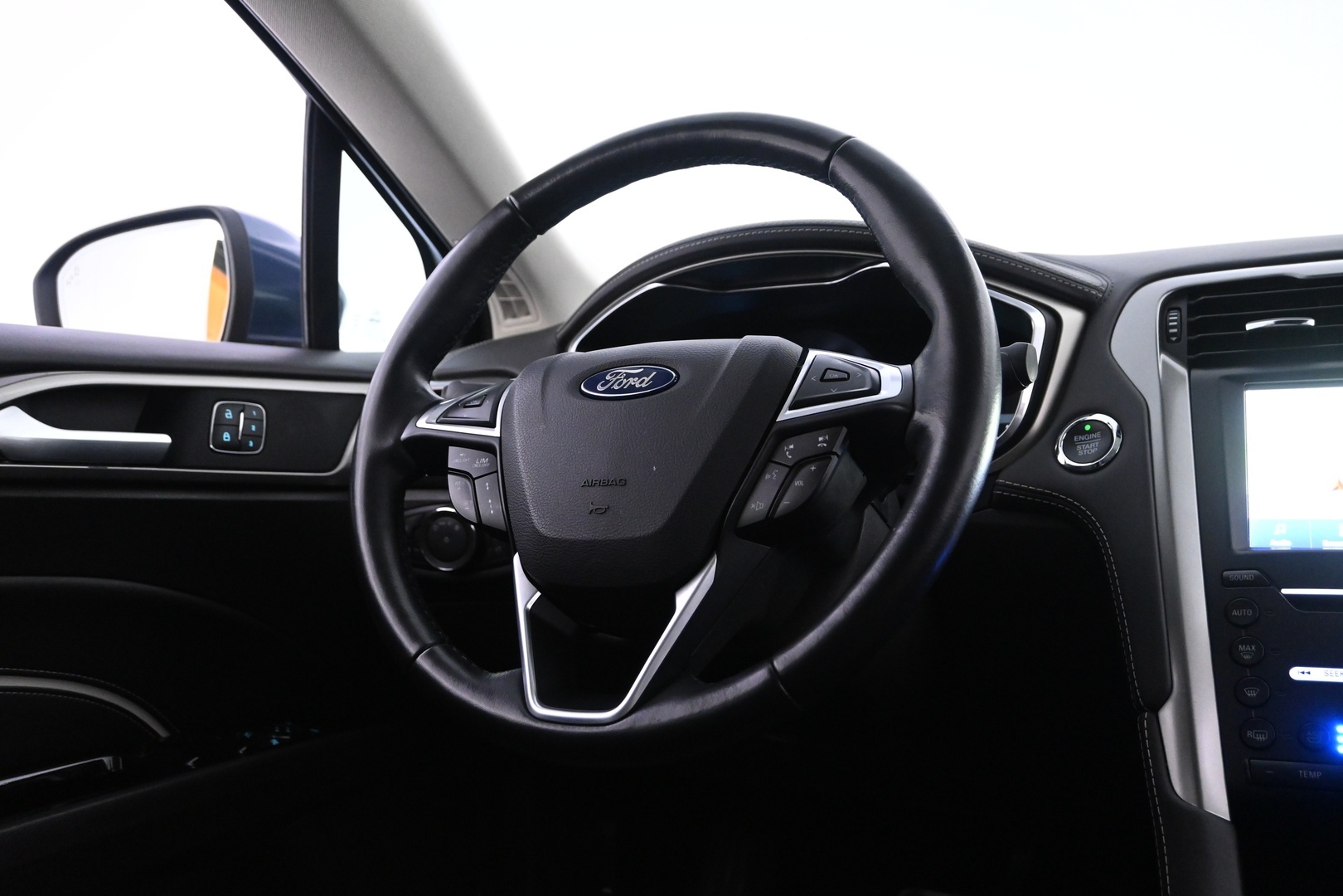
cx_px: 672
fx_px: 1147
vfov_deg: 42.6
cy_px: 448
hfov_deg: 60.7
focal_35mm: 31
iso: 3200
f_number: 3.8
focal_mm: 20.5
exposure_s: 1/30
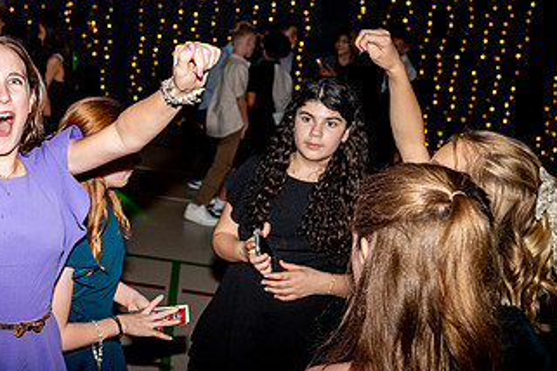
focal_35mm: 47
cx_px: 102
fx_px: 727
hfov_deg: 40.0
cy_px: 152
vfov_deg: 28.6
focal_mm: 26
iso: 1250
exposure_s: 1/100
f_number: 4
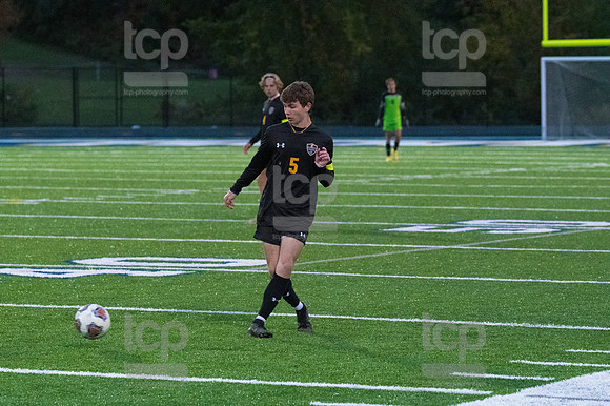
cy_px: 203
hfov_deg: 11.2
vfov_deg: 7.5
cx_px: 305
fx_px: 3099
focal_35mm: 183
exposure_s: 1/1250
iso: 6400
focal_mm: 122
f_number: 4.5
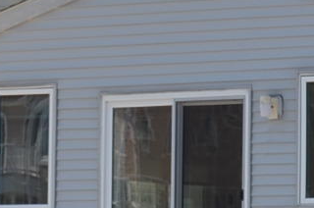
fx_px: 3221
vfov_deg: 3.7
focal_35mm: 370
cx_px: 740
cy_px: 287
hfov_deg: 5.4
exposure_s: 1/250
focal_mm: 32
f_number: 8
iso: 100
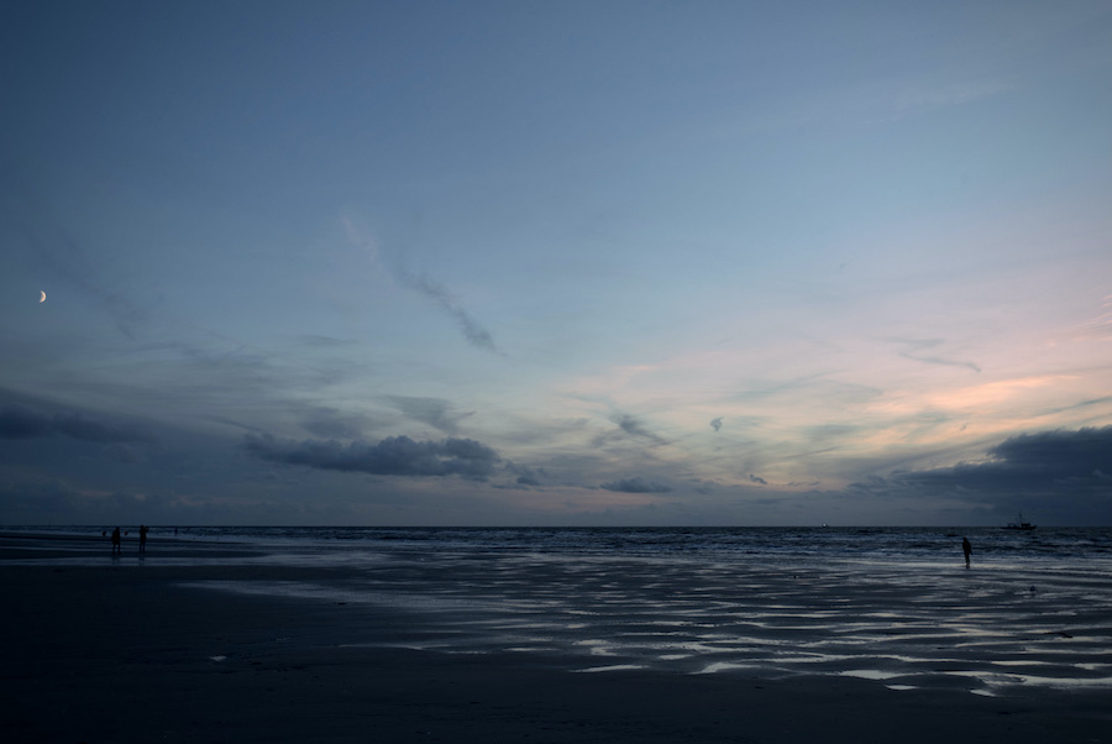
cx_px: 556
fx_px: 1082
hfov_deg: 54.4
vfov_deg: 37.9
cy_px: 372
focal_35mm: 35
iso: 100
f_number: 8
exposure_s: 1/60
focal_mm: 35
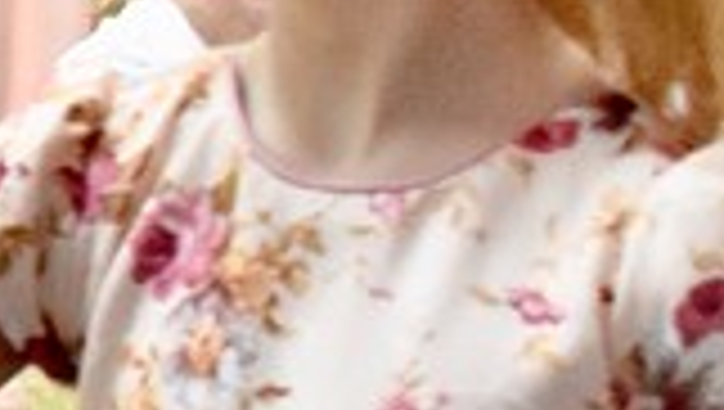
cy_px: 309
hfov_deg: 10.3
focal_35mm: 180
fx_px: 3460
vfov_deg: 6.8
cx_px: -1034
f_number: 4.5
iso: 4000
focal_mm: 18
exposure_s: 1/125
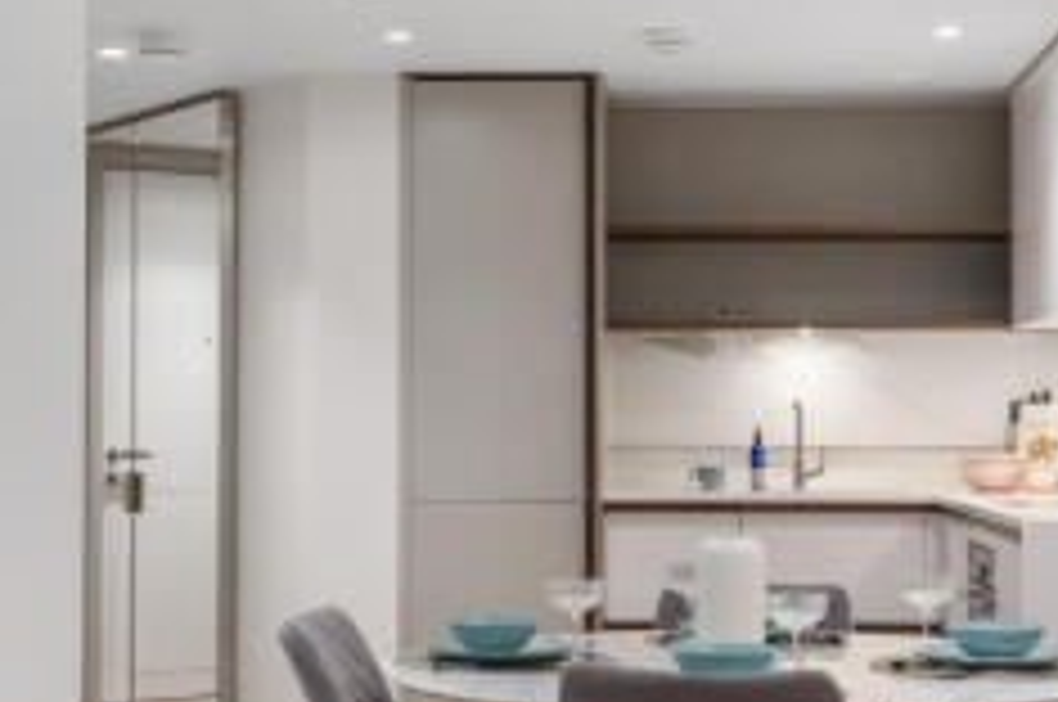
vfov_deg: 18.6
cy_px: 403
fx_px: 2142
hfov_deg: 27.7
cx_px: 599
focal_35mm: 73
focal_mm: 24
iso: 500
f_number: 8
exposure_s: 1/30
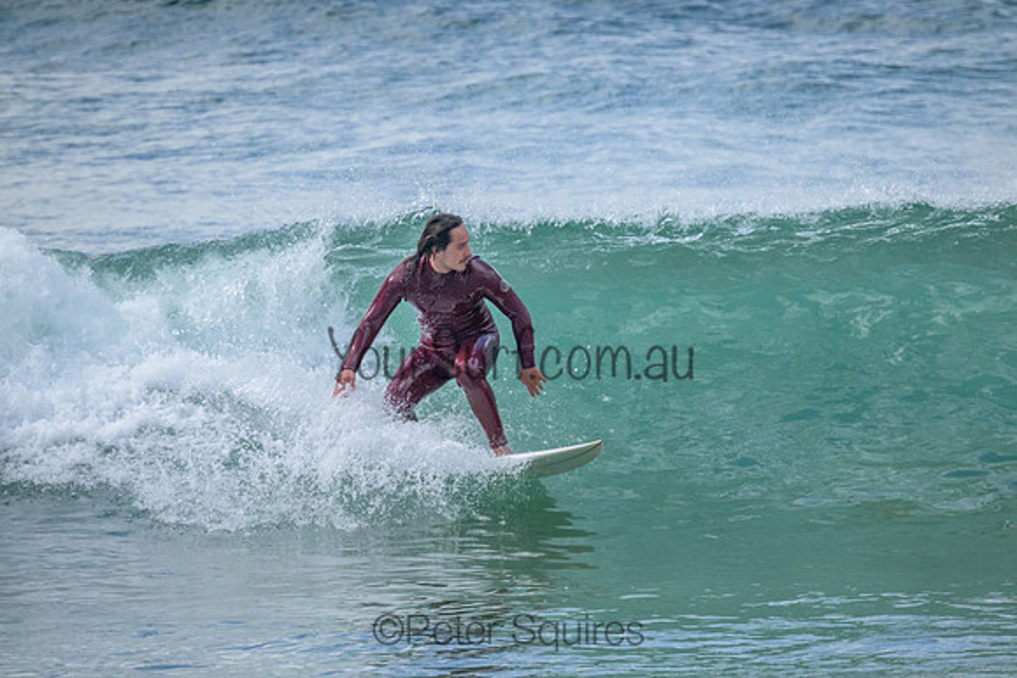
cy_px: 339
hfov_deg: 2.6
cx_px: 508
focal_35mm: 800
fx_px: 22604
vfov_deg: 1.7
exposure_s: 1/1250
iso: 2800
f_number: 11
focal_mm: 800
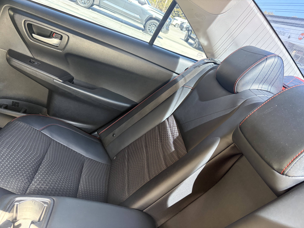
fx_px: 228
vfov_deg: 53.1
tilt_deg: -22.4
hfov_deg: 67.3
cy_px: 114
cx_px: 152
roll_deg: -22.0
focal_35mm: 26
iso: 250
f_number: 1.6
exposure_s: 1/60
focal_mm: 5.96
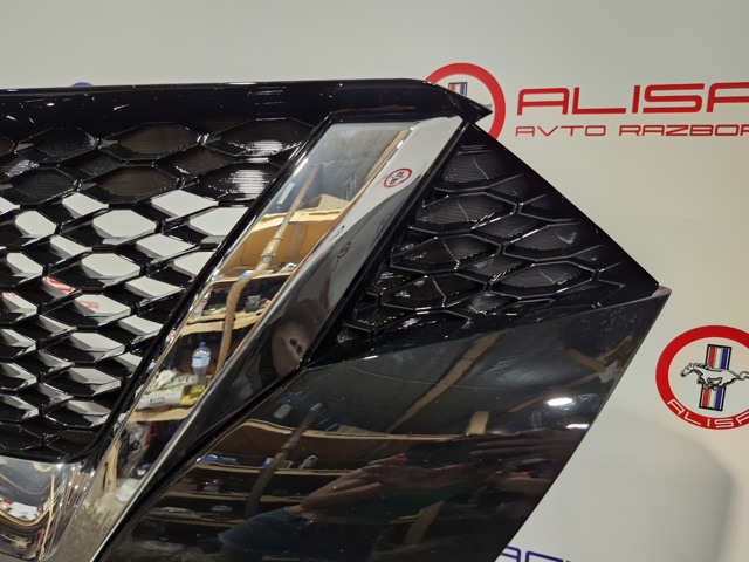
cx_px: 374
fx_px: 498
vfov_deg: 58.9
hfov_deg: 73.9
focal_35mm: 23
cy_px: 281
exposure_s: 1/100
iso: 640
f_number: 1.8
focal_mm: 5.54
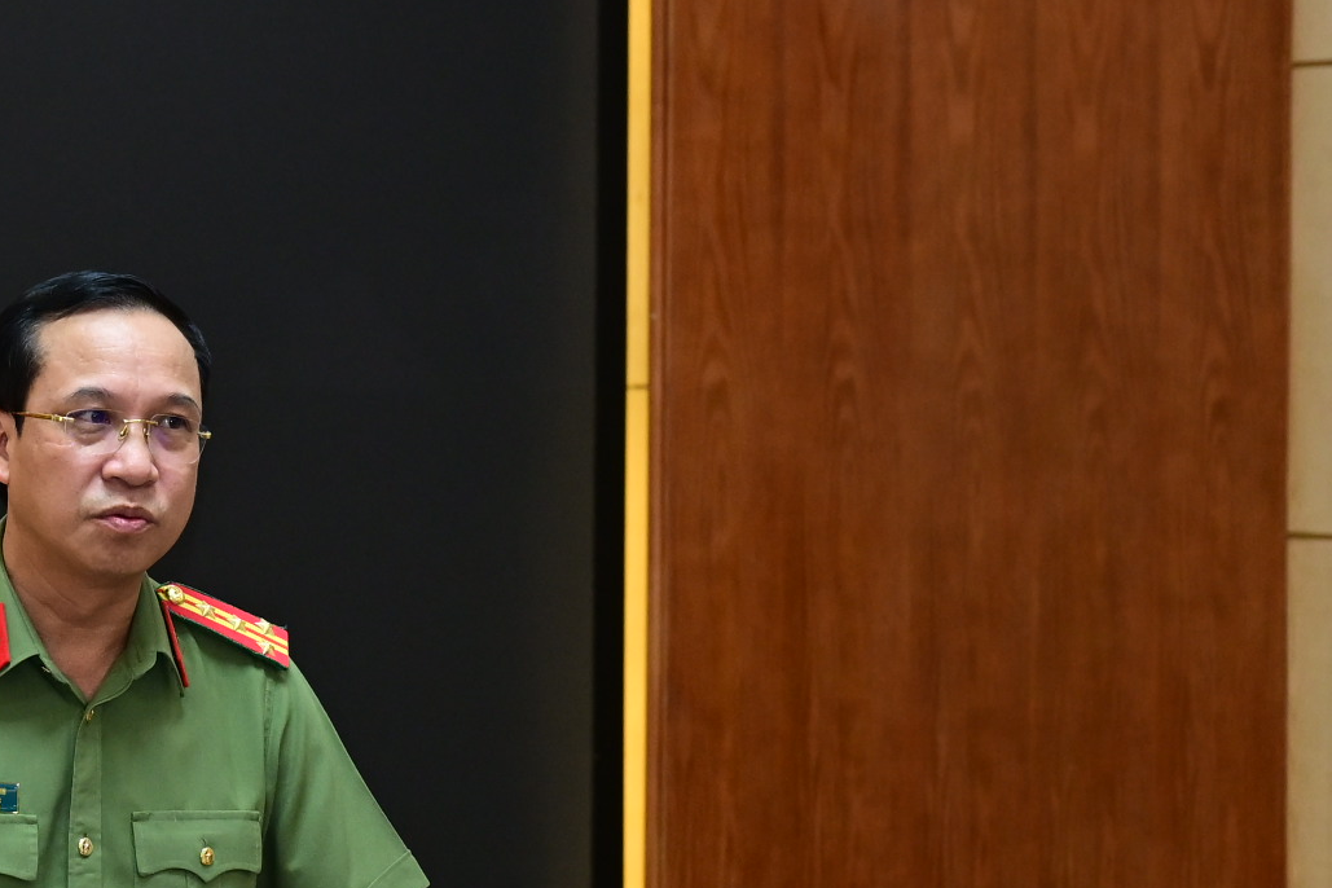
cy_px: 637
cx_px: 454
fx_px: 6955
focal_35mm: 188
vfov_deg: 7.3
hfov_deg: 10.9
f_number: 4
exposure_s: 1/160
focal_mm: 64
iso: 1600
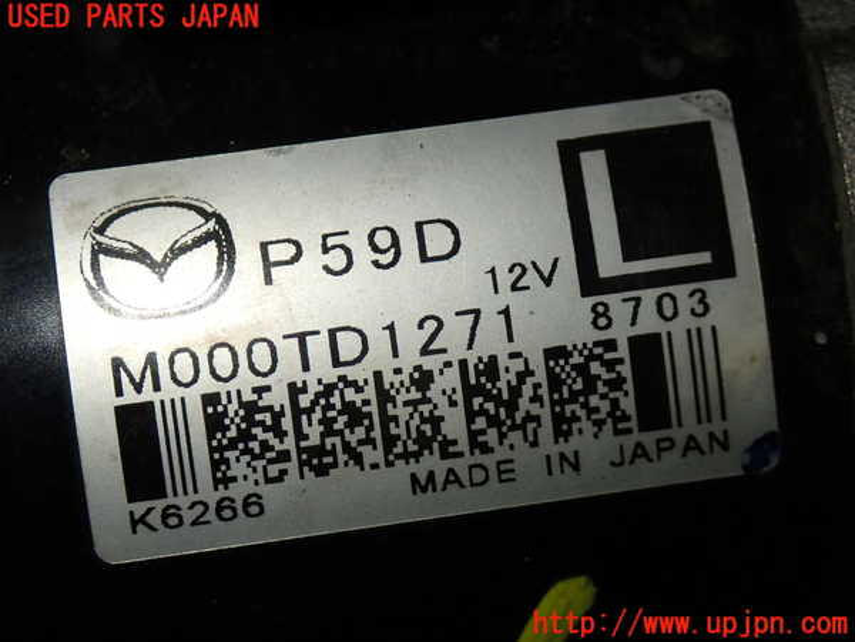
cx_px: 428
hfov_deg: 27.4
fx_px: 1754
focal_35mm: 71
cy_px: 321
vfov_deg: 20.7
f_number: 3.9
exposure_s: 1/100
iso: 200
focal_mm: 12.73
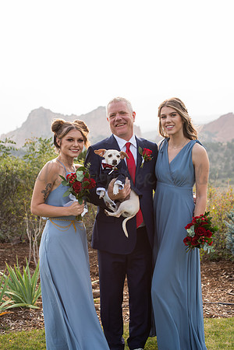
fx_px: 487
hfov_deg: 27.0
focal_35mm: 50
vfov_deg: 39.6
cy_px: 175
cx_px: 117
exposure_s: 1/400
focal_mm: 50
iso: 160
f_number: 4
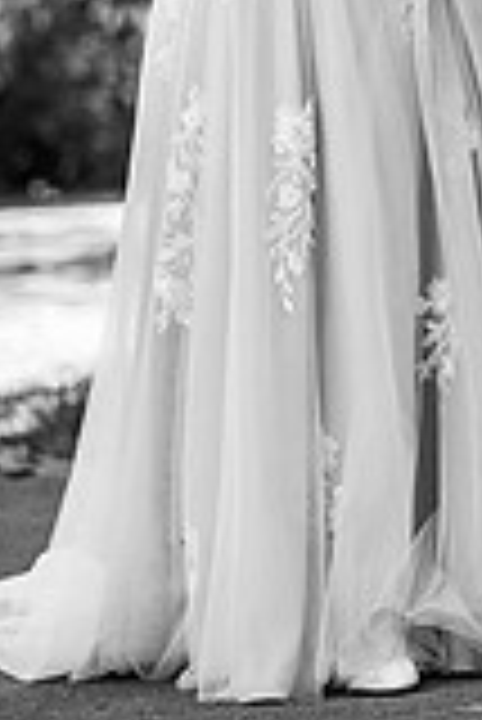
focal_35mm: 352
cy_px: -94
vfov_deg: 5.8
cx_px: 514
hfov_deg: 3.9
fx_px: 7054
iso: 400
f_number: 2.8
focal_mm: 125
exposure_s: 1/1250
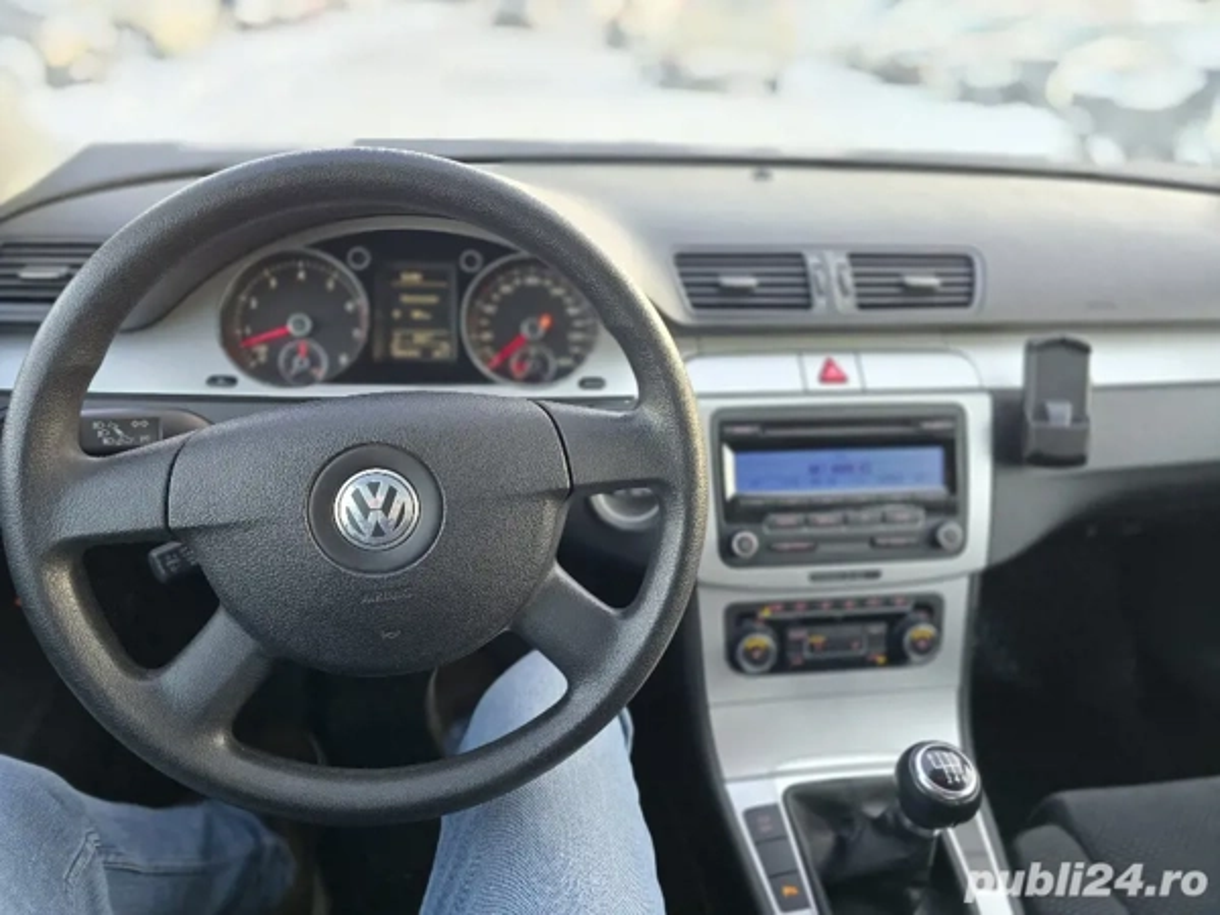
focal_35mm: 23
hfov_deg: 73.9
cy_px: 458
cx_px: 610
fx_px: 811
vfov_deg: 58.9
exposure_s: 1/101
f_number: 1.7
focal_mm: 6.3
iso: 500
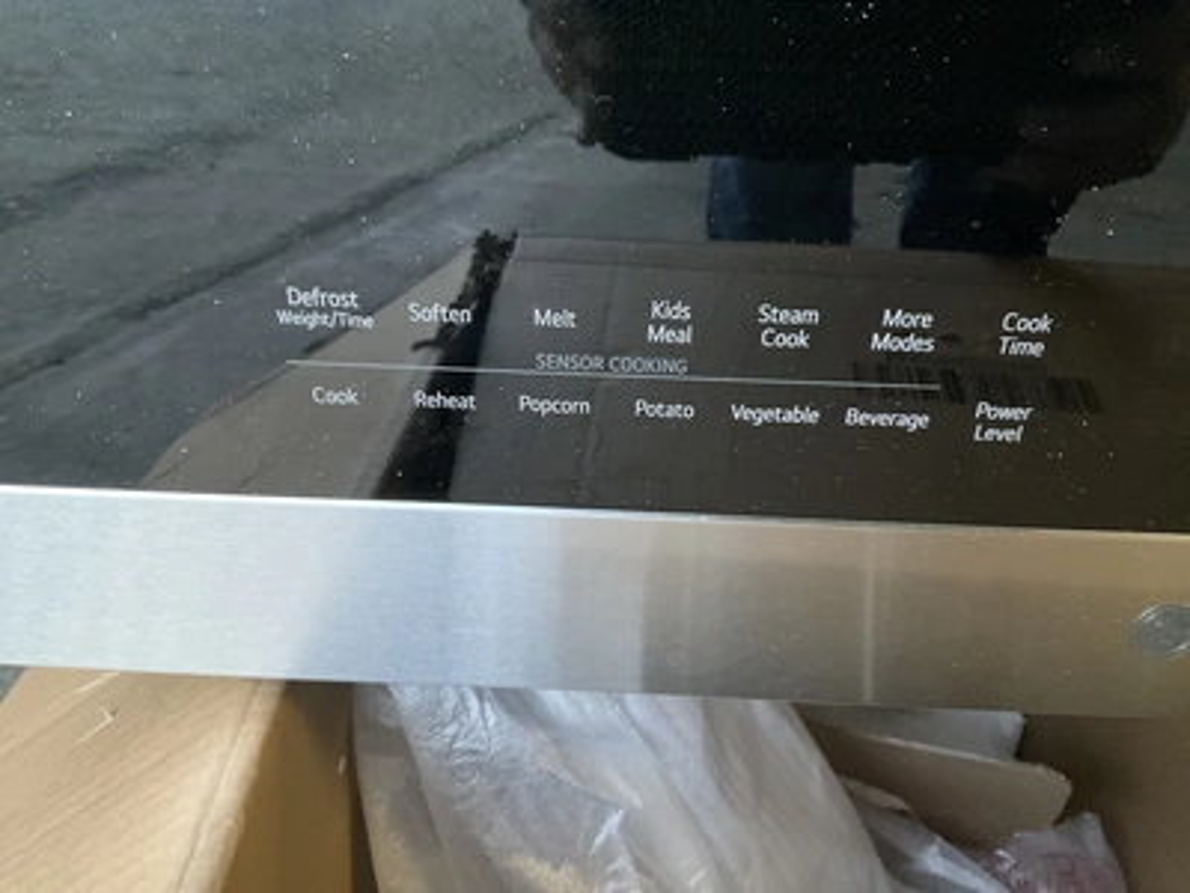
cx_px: 595
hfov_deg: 61.7
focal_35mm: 29
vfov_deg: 48.2
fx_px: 997
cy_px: 446
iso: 500
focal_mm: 3
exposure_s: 1/30
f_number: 1.8
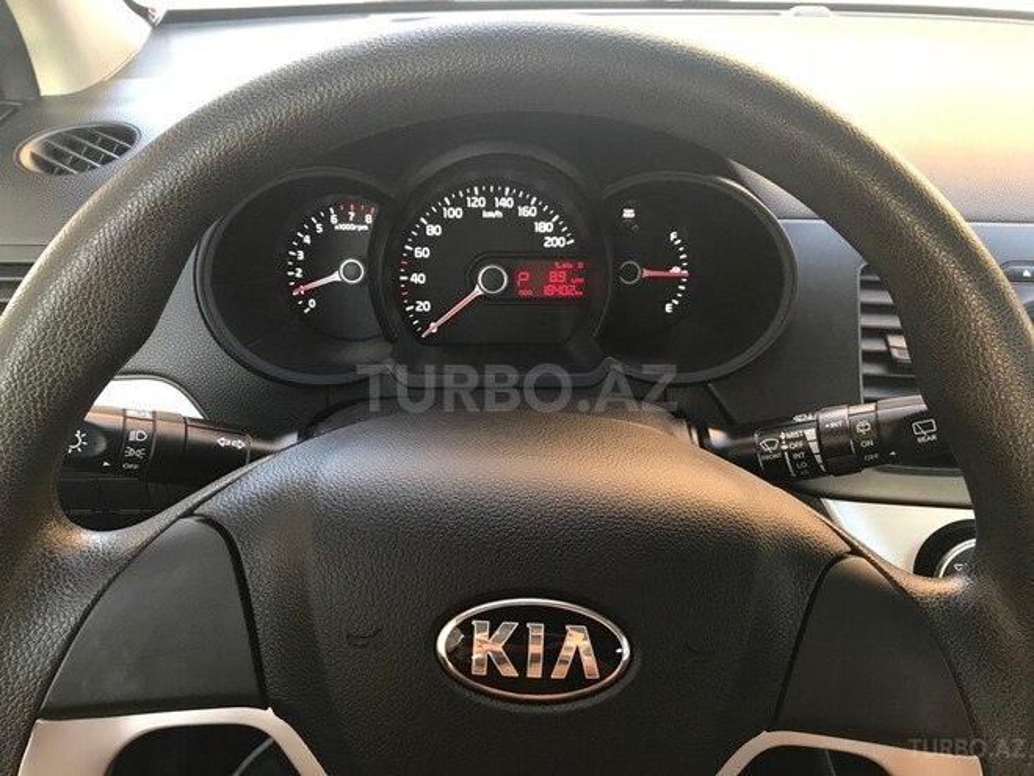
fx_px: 836
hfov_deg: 63.4
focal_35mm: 28
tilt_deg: -31.7
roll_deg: -1.2
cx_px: 517
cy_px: 388
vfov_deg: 49.7
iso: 50
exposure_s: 1/17
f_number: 1.8
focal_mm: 3.99
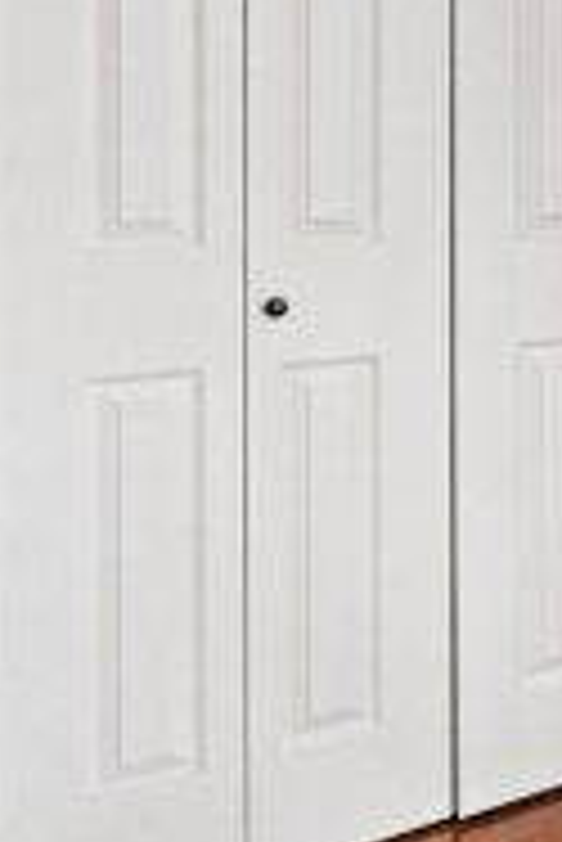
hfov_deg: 24.7
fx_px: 958
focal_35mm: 41
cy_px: 230
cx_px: 859
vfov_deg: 46.0
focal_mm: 16
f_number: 9
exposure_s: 6
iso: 400
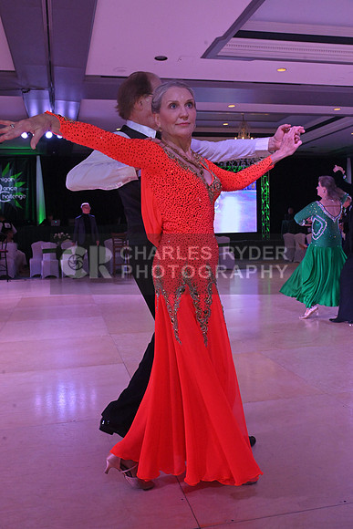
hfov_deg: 38.9
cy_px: 264
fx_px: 500
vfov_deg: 55.8
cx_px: 176
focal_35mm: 34
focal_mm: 34
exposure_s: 1/320
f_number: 10
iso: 4000
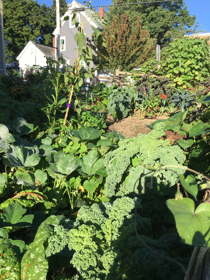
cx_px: 105
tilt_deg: -10.1
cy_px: 140
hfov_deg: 48.2
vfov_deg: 61.7
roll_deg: -1.2
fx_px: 235
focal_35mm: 29
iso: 25
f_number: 2.2
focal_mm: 4.15
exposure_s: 1/739
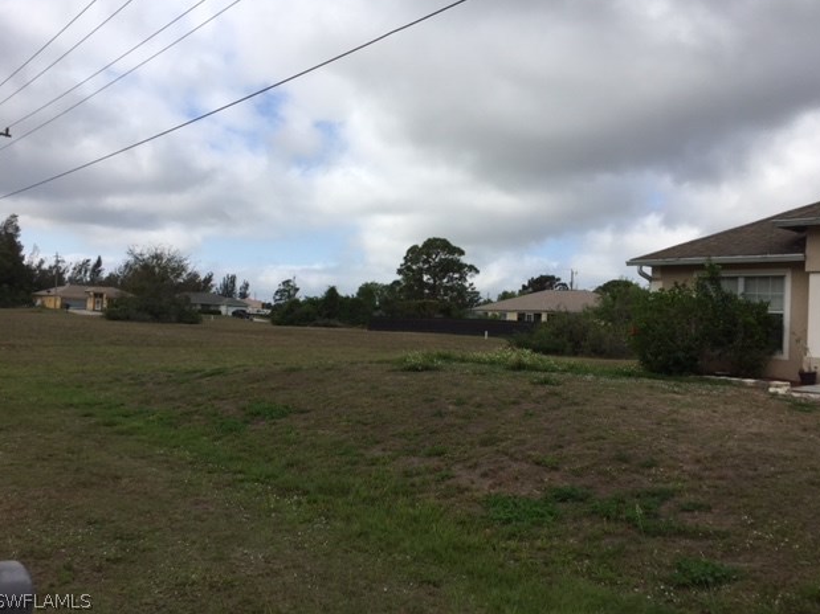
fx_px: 711
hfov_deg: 60.0
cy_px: 298
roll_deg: -4.8
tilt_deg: +2.3
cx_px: 413
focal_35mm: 30
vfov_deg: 46.8
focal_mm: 4.15
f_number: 2.2
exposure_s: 1/2083
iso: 32
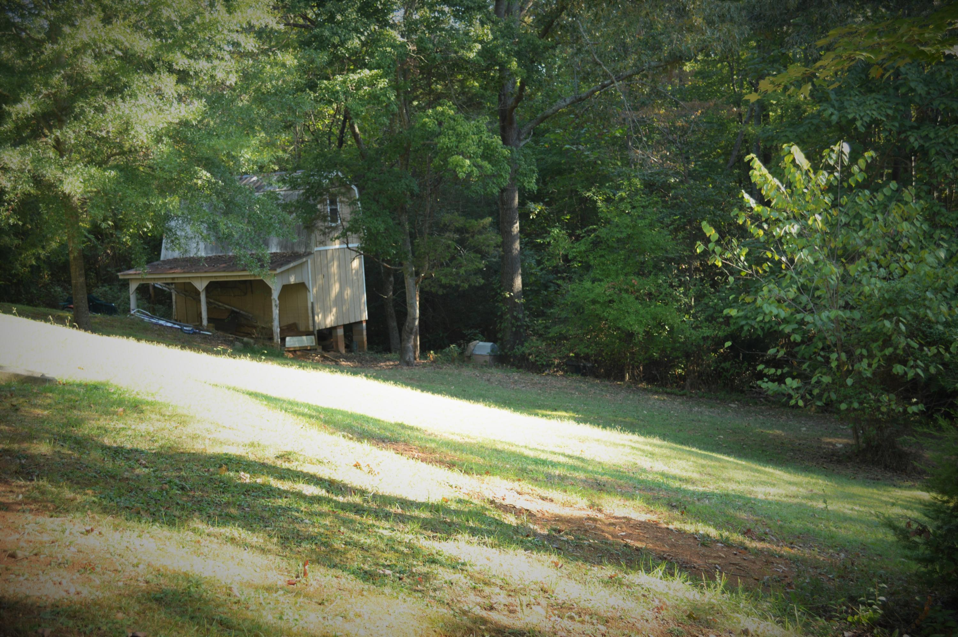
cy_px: 318
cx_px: 479
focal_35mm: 48
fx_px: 1276
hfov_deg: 41.1
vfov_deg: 28.0
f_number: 4.8
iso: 100
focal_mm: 32
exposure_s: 1/30
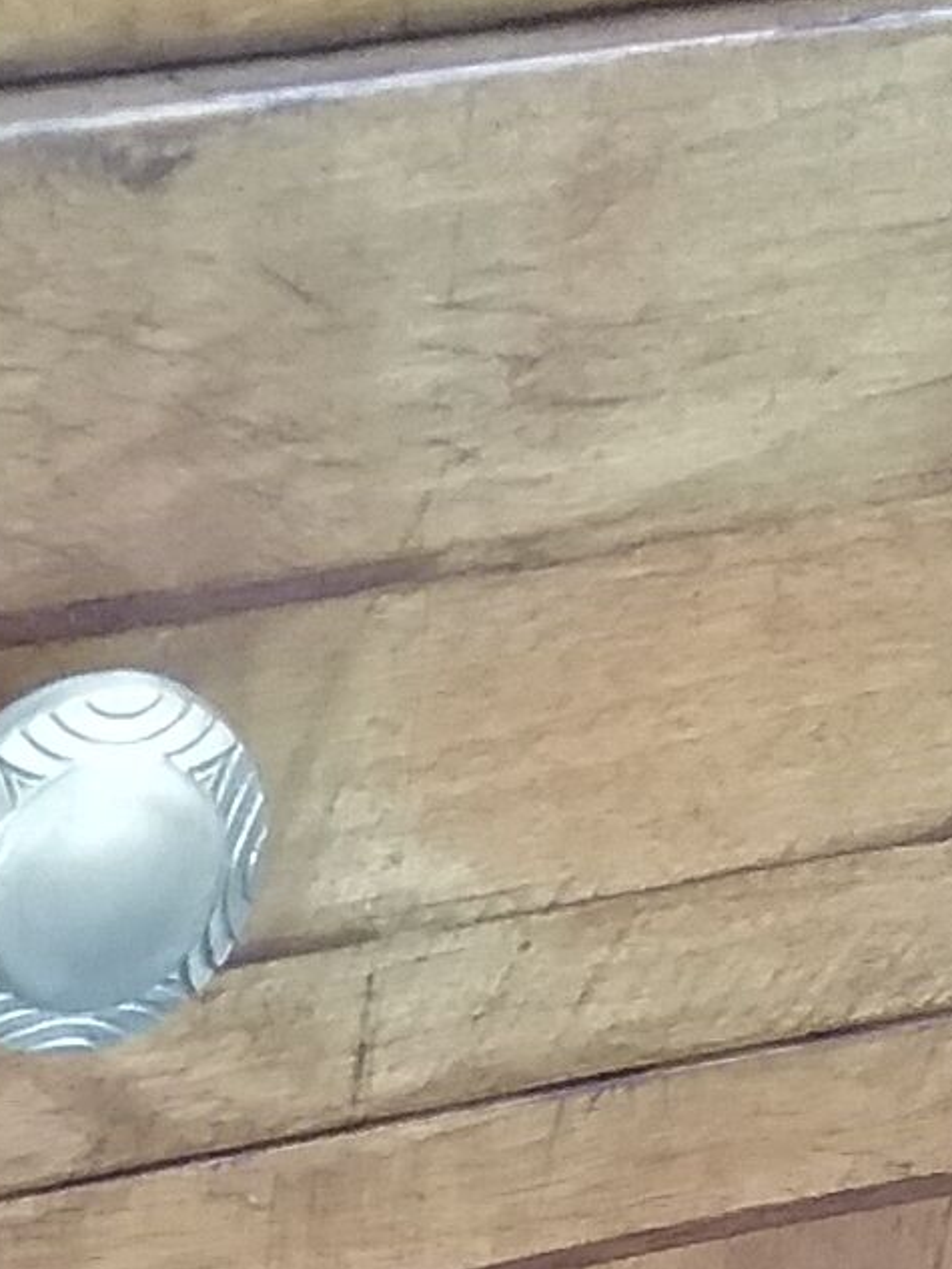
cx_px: -196
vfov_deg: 13.8
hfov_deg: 11.4
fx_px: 4655
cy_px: 2297
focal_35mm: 127
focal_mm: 3.3
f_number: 2.2
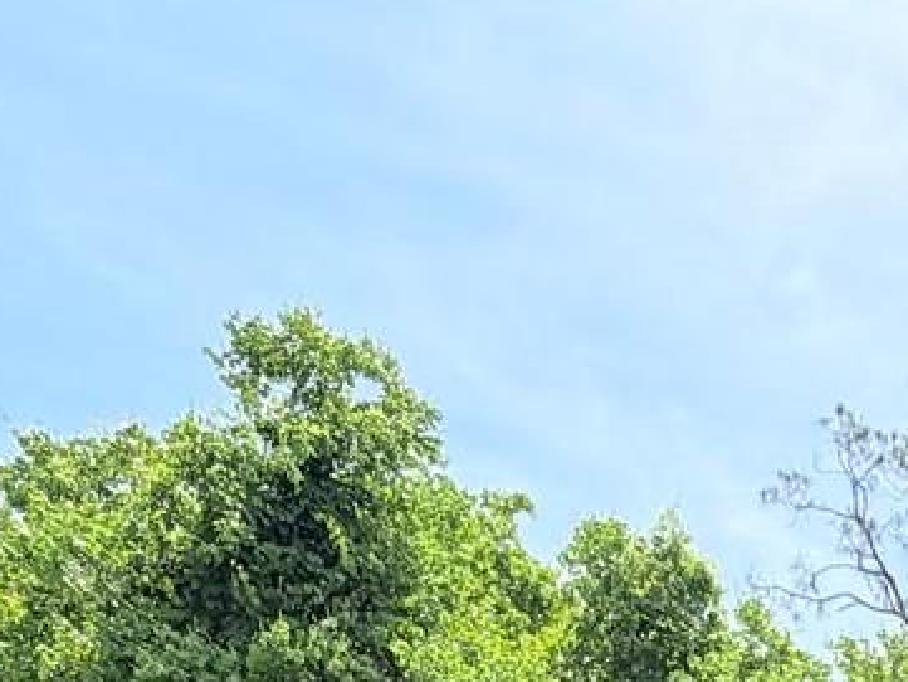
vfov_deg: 16.8
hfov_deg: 27.8
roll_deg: +1.1
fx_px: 1627
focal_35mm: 62
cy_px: 1414
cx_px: 1051
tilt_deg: -6.2
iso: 32
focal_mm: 2.22
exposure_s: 1/770
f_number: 2.2
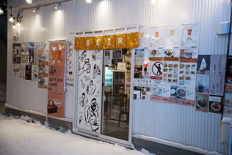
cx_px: 116
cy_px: 78
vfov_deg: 34.3
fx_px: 251
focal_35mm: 39
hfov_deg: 49.7
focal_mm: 38.9
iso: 250
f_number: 2.8
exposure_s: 1/40
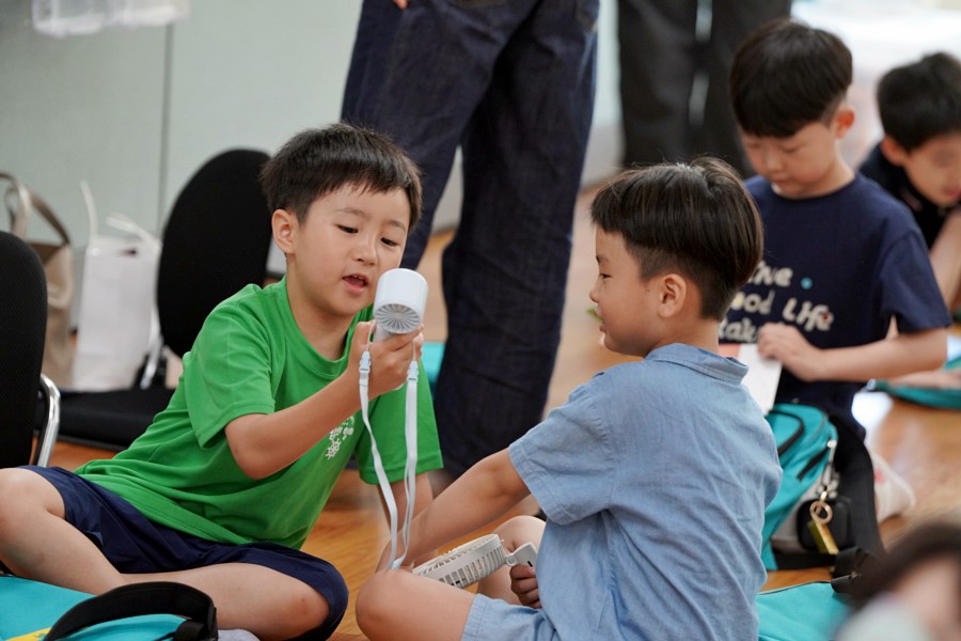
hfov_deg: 11.1
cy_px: 320
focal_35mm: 185
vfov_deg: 7.4
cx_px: 480
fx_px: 4938
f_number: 4
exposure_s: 1/200
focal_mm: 185
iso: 2500
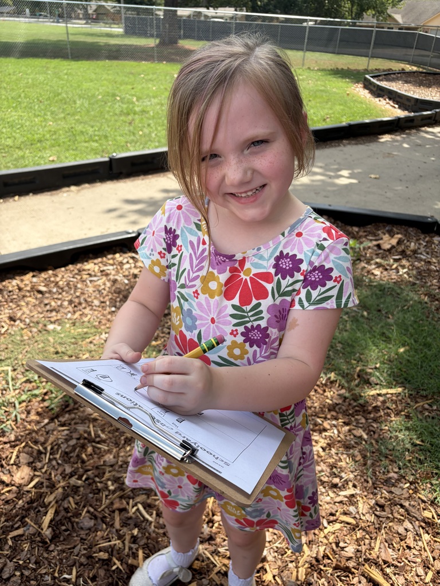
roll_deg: -2.8
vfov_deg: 67.3
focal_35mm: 26
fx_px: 441
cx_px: 220
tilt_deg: -29.8
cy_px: 293
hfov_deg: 53.1
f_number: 1.6
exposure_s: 1/1587
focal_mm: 5.96
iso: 50
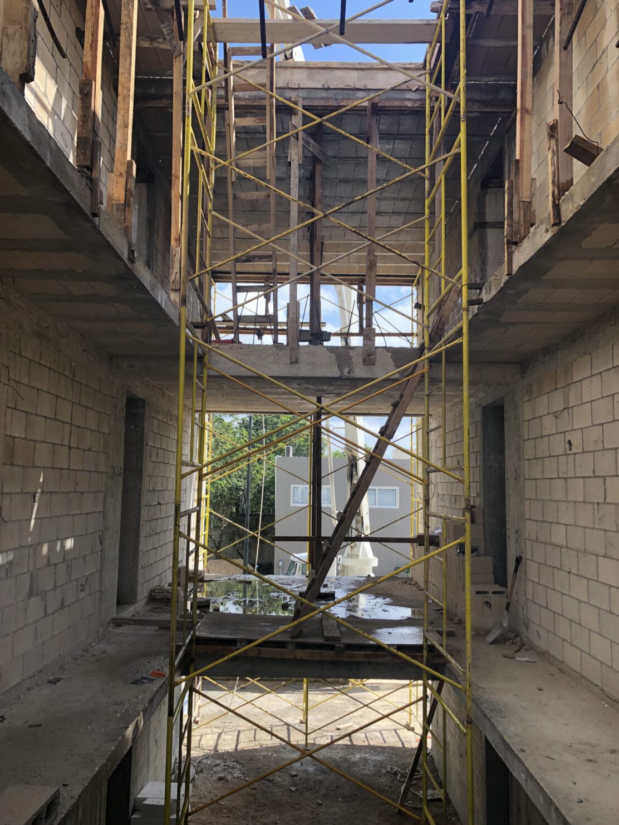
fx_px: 692
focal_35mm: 29
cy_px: 423
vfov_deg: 61.7
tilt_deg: +6.9
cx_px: 299
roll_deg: -1.4
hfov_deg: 48.2
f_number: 1.8
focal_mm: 3.99
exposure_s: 1/466
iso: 20
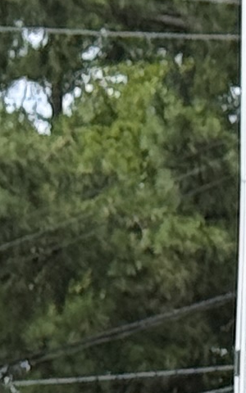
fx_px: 4580
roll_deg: -0.3
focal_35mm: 427
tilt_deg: +1.4
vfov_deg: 4.8
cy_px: 1020
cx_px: 222
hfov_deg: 3.1
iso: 64
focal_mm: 6.76
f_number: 1.78
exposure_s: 1/1715
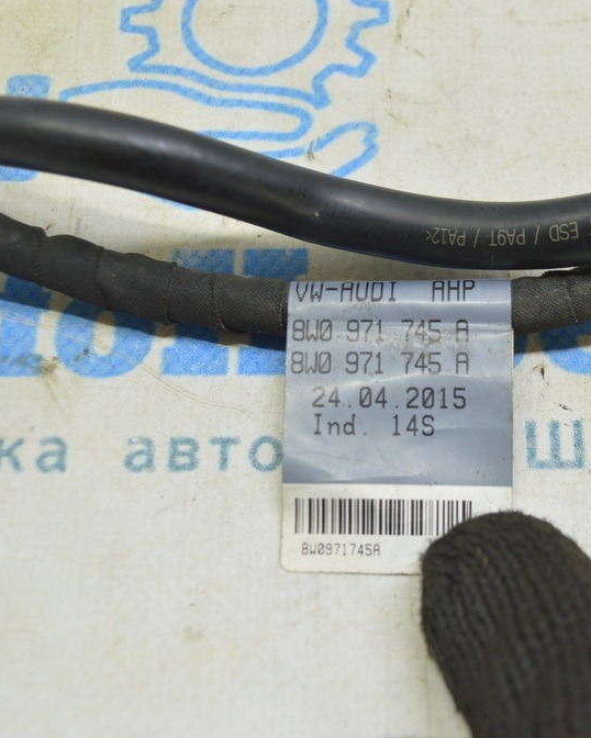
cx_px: 383
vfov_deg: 31.4
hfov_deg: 25.3
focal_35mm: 60
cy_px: 372
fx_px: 1311
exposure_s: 1/20
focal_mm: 28
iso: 400
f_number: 5.6
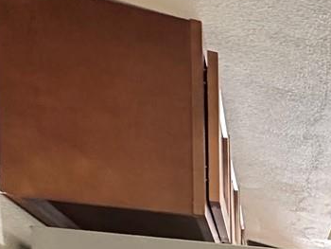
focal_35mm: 64
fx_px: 612
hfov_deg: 20.3
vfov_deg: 19.2
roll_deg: +0.4
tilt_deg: -1.3
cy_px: 402
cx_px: 612
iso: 640
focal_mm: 2.22
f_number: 2.2
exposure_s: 1/60
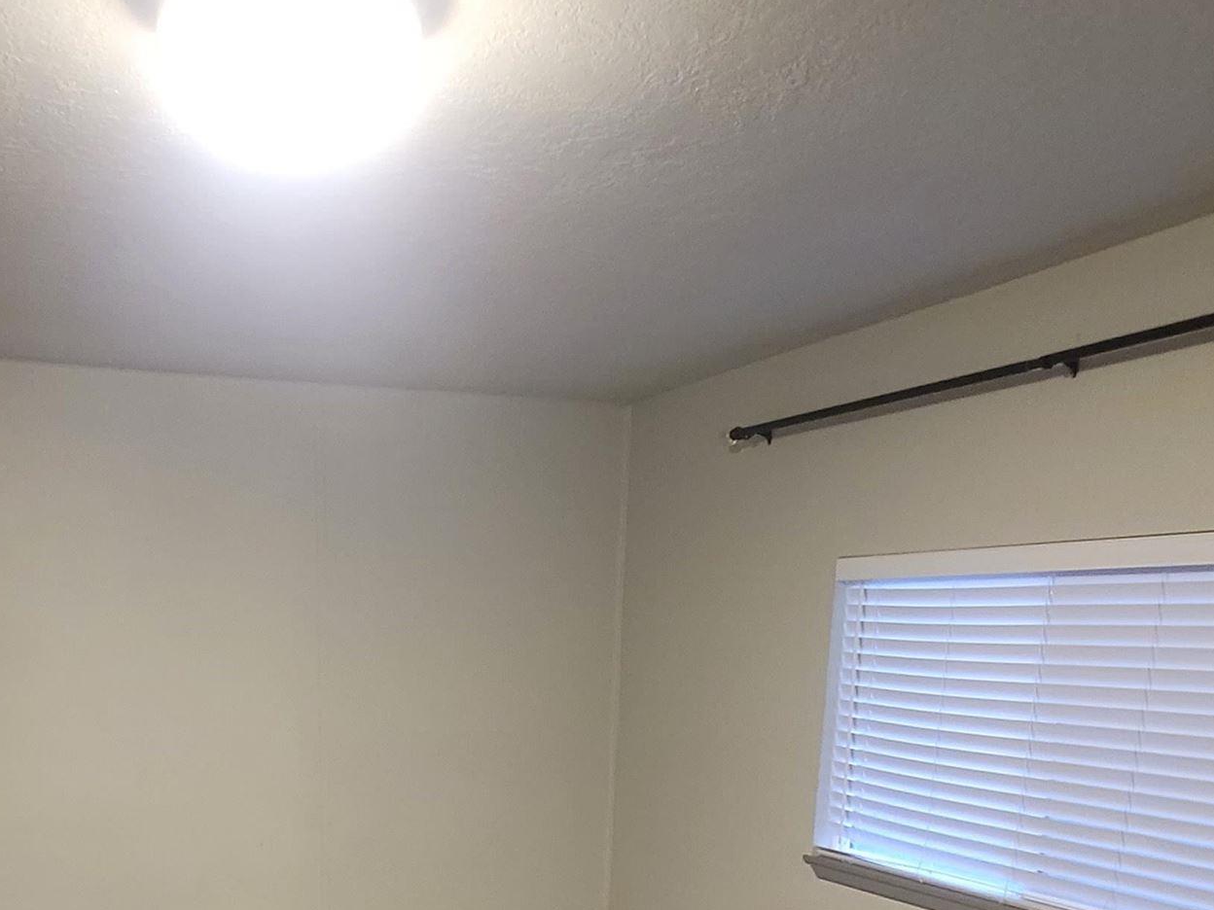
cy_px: 944
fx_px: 1122
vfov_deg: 38.3
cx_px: 411
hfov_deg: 55.7
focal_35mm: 32
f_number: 2.2
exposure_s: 1/30
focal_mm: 2.2
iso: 640
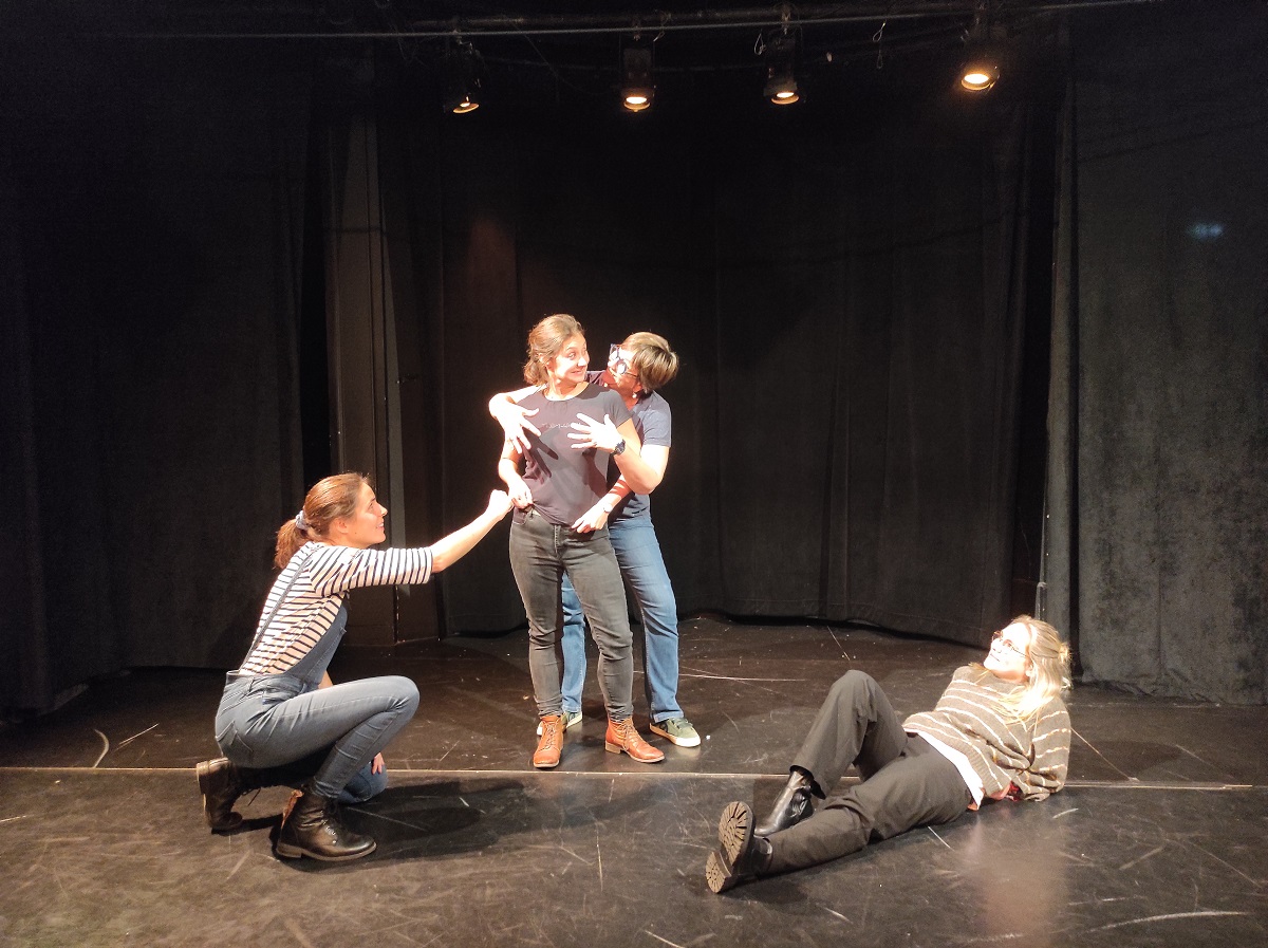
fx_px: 915
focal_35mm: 25
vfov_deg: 54.8
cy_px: 474
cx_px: 634
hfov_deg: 69.5
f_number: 1.89
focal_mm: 5.43
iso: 2065
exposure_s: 1/17
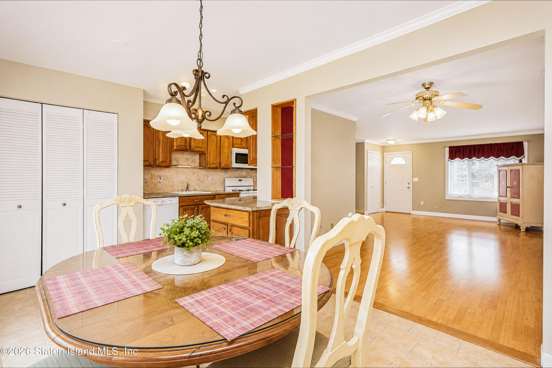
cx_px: 276
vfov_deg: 72.1
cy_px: 184
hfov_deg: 95.0
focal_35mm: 16
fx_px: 253
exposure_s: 1/30
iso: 64
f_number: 4
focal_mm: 16.5
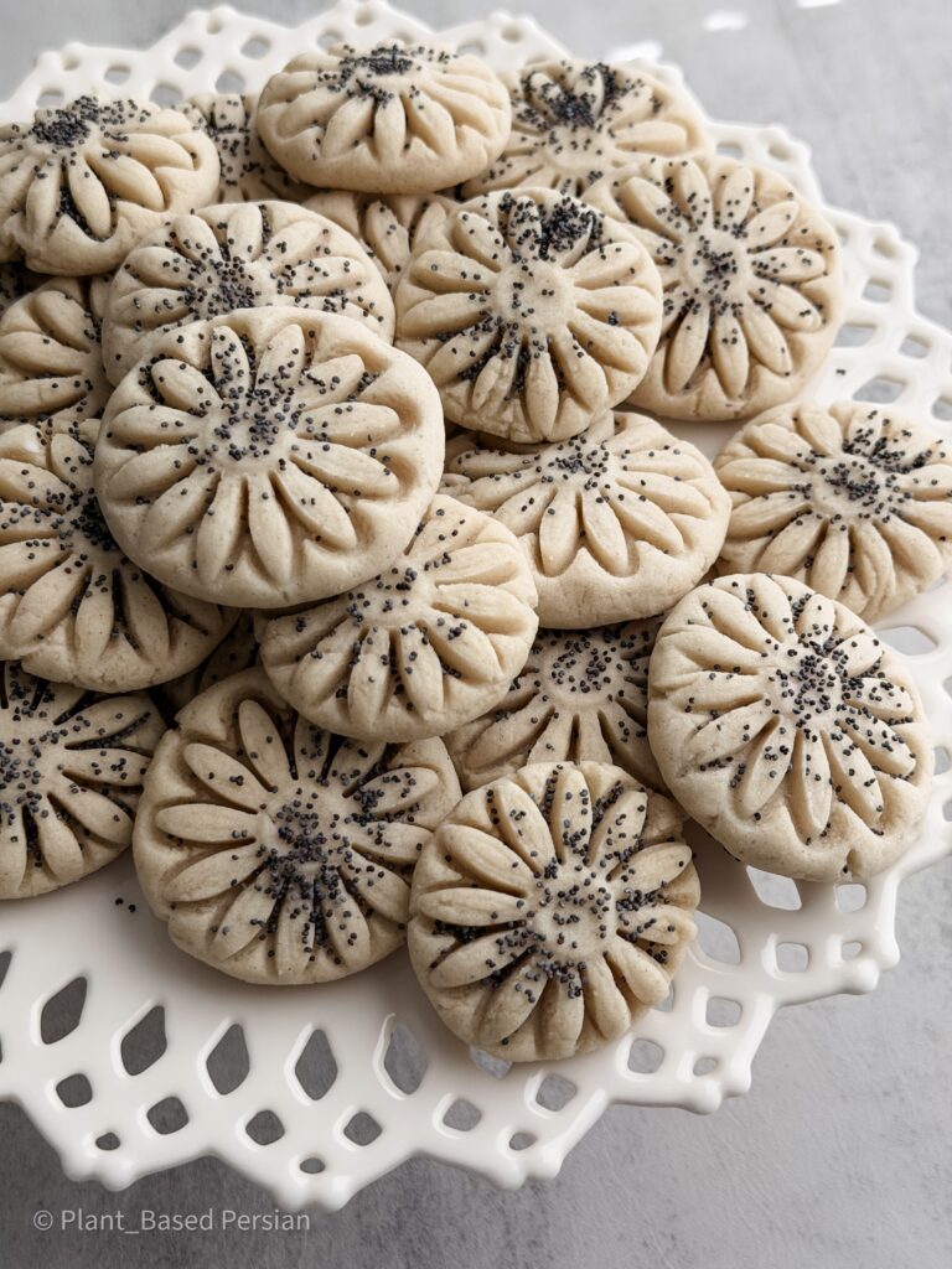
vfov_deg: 39.7
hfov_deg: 30.3
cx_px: 476
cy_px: 634
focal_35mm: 48
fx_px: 1760
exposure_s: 1/540
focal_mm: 6.76
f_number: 1.8
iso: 64
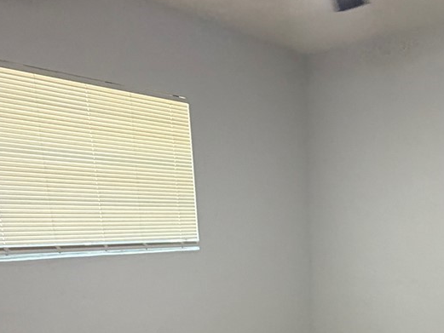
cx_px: 343
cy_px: 369
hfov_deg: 42.2
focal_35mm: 43
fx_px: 552
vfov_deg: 30.1
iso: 320
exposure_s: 1/112
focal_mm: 2.22
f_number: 2.2
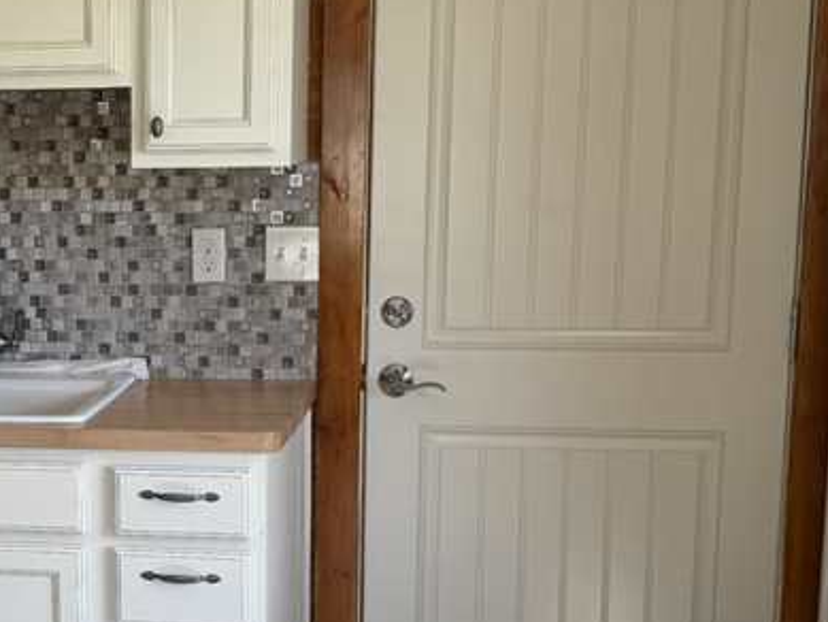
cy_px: 484
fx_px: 1890
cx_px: 47
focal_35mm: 79
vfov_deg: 18.5
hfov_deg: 23.9
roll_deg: +1.7
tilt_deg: -11.0
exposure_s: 1/121
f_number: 1.78
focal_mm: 6.76
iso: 80
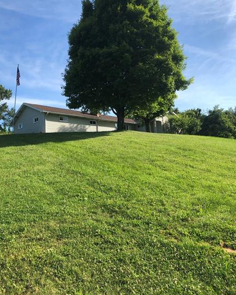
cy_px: 135
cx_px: 116
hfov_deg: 48.5
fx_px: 262
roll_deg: +3.3
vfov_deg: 58.7
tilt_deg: +8.8
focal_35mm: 30
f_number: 1.8
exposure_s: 1/1000
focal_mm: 4
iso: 20
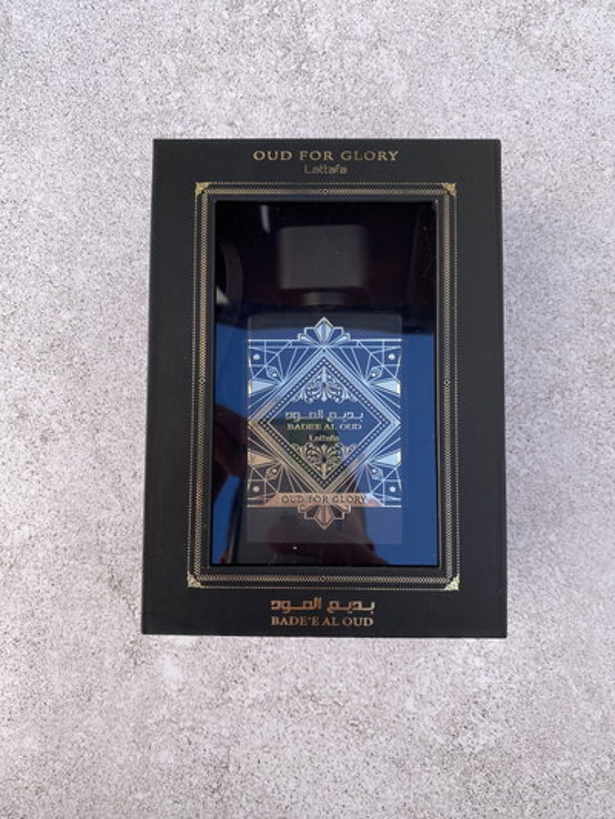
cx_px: 308
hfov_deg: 53.1
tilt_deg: -85.1
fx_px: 616
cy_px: 410
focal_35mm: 26
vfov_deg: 67.3
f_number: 1.8
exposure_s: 1/522
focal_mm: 4.25
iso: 32
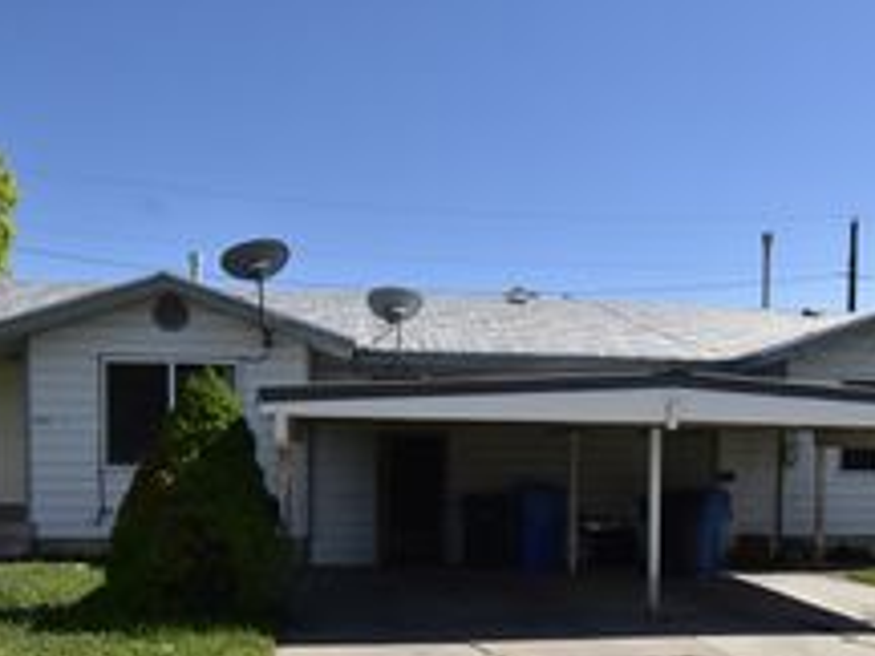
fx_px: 1011
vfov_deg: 34.9
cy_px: 520
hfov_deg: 46.4
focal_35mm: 40
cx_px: 543
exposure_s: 1/350
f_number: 11
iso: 400
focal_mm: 12
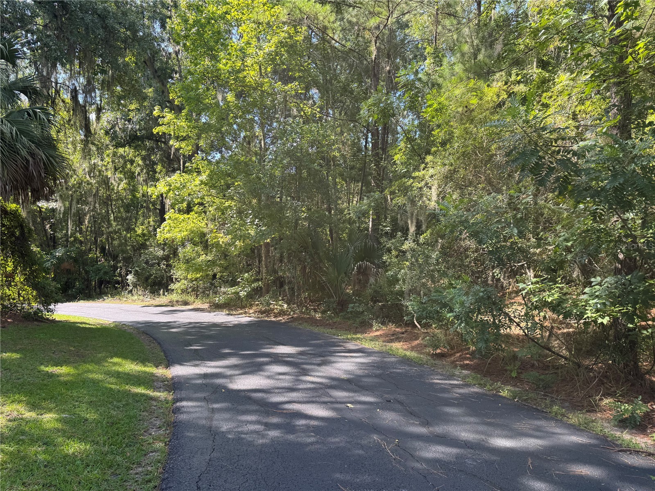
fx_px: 454
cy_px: 246
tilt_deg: -0.8
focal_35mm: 24
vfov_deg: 56.8
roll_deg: -1.3
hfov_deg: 71.6
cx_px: 328
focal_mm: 6.76
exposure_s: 1/409
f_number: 1.78
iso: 80
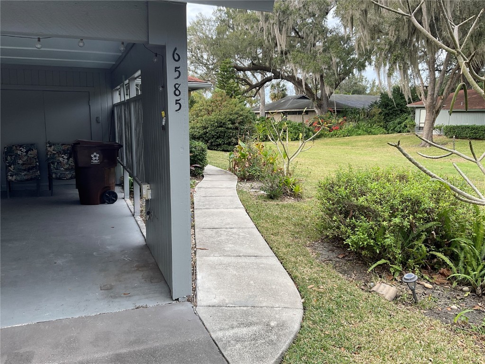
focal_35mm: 29
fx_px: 406
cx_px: 242
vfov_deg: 48.2
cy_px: 182
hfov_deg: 61.7
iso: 16
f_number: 1.8
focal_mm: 3
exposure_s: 1/272
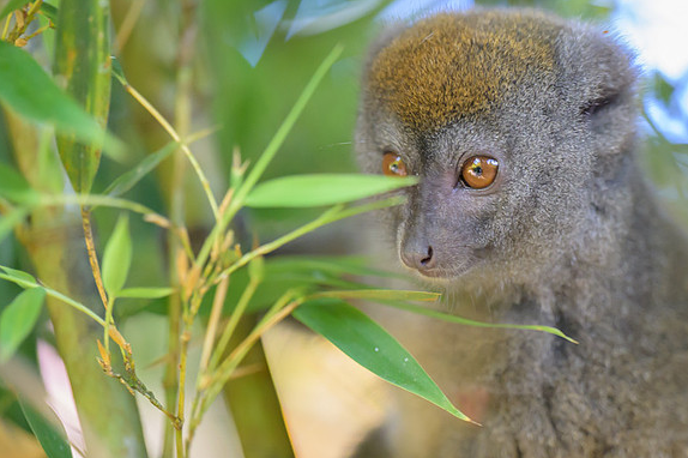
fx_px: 4622
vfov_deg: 5.7
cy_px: 255
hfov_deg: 8.5
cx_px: 472
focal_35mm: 242
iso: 6400
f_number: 2.8
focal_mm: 175
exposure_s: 1/1000
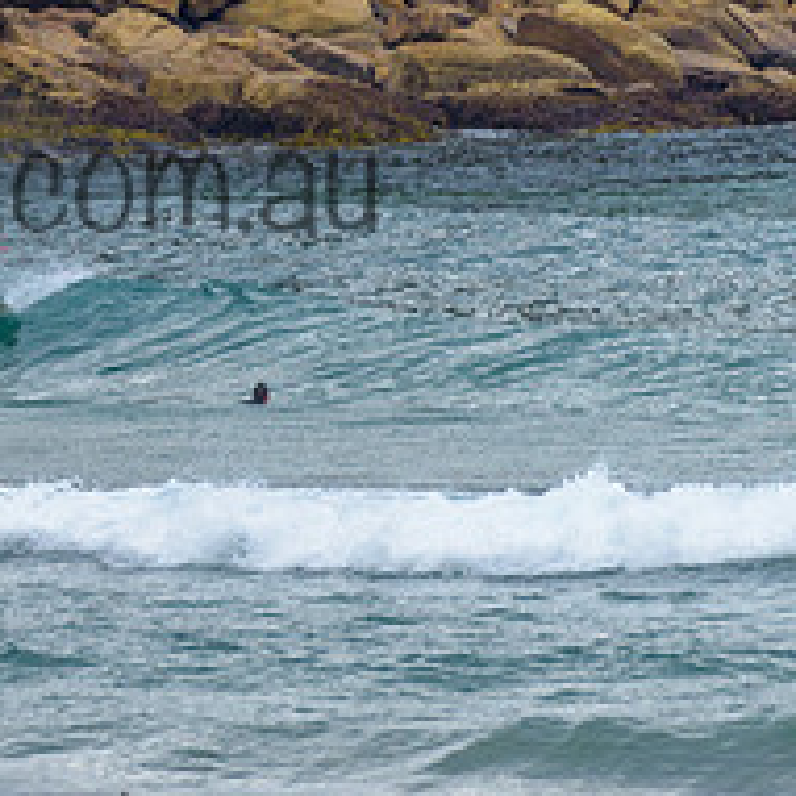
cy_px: 114
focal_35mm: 1580
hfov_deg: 1.1
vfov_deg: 1.1
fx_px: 41105
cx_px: -95
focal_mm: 500
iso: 400
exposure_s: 1/2000
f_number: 5.6
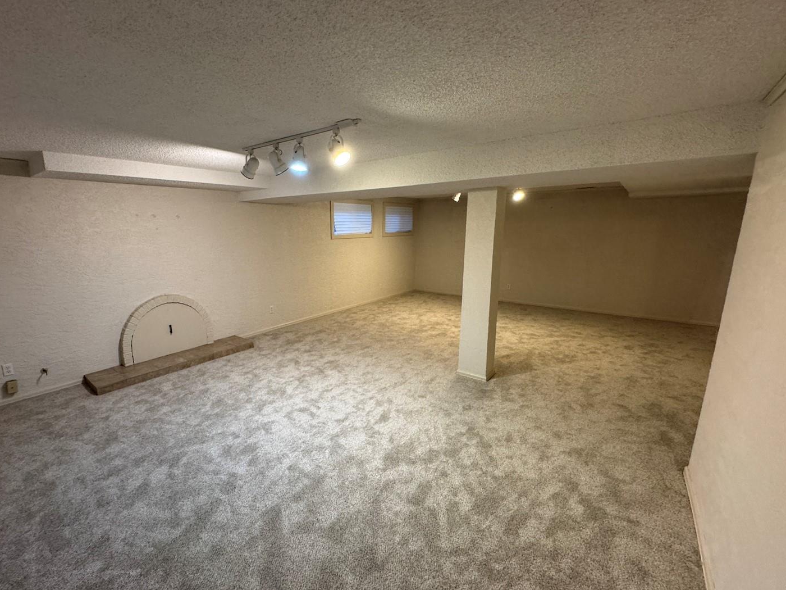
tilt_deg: -12.7
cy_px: 297
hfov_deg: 94.1
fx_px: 363
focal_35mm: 16
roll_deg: +0.9
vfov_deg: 78.1
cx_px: 348
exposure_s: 1/60
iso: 320
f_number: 2.2
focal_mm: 2.22
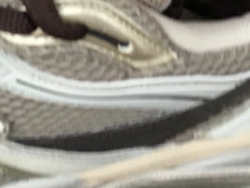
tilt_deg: -48.3
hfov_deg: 12.6
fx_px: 1113
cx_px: -4
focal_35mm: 154
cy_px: -20
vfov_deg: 9.5
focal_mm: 3.3
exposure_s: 1/33
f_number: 2.4
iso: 25
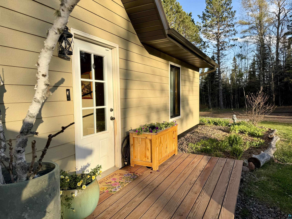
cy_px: 110
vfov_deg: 56.8
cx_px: 146
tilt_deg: -3.9
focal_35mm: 24
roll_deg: +1.6
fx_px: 202
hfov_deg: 71.6
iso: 80
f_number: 1.78
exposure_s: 1/2445
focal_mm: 6.76
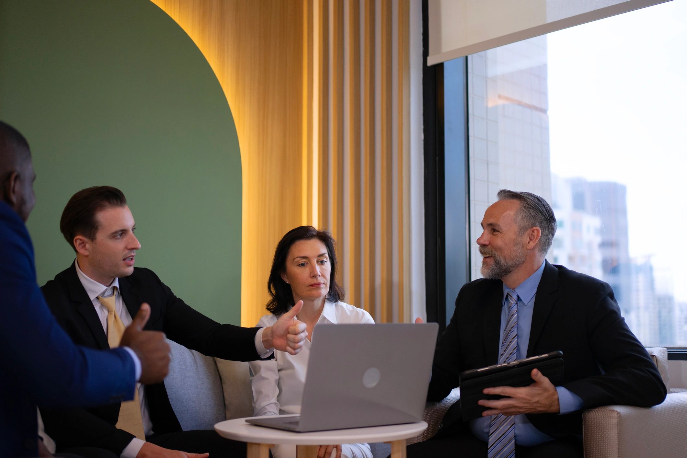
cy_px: 229
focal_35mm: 45
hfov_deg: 43.6
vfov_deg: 29.9
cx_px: 344
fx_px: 859
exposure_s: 1/500
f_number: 1.8
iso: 500
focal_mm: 45
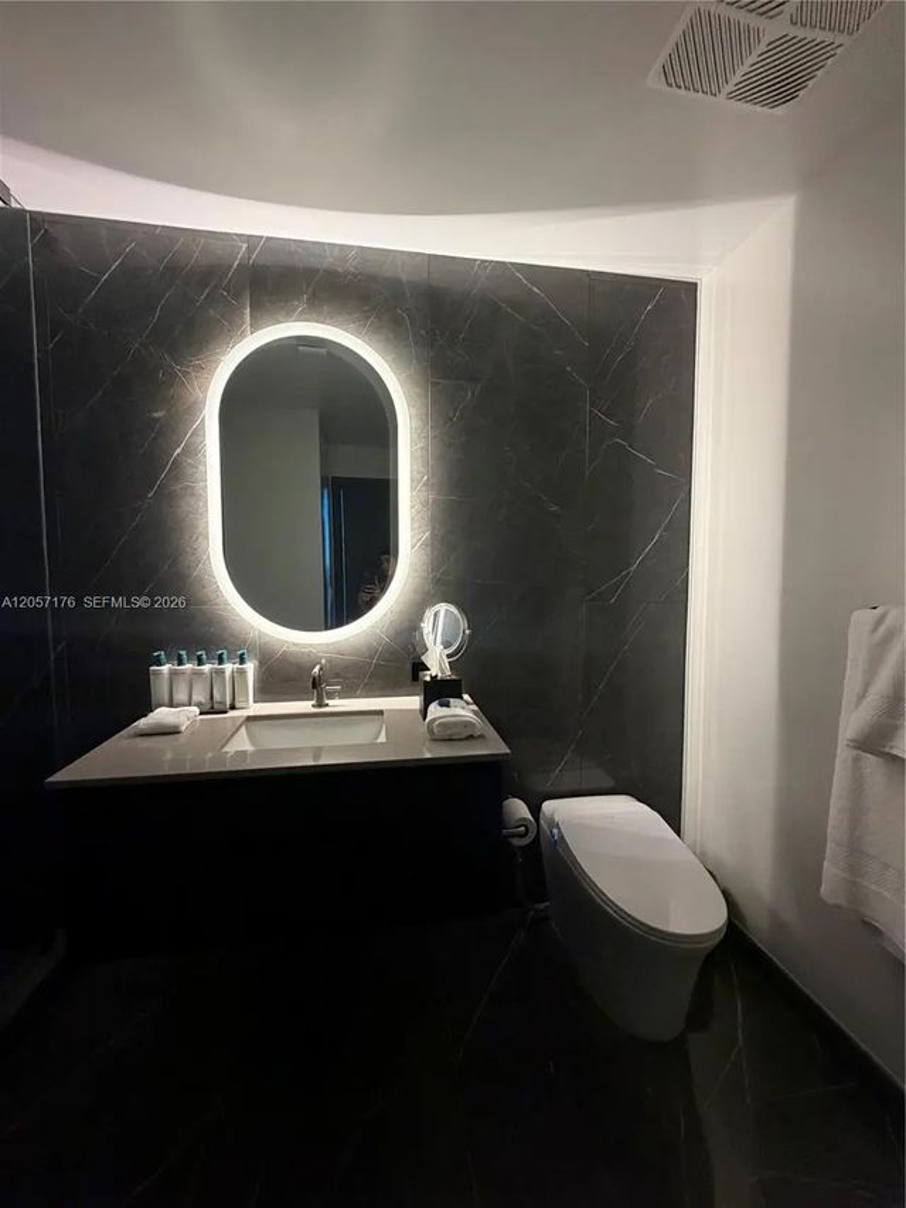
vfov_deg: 102.1
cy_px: 604
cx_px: 453
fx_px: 488
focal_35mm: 14
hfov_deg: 85.7
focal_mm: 2.22
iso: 320
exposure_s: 1/60
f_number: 2.2
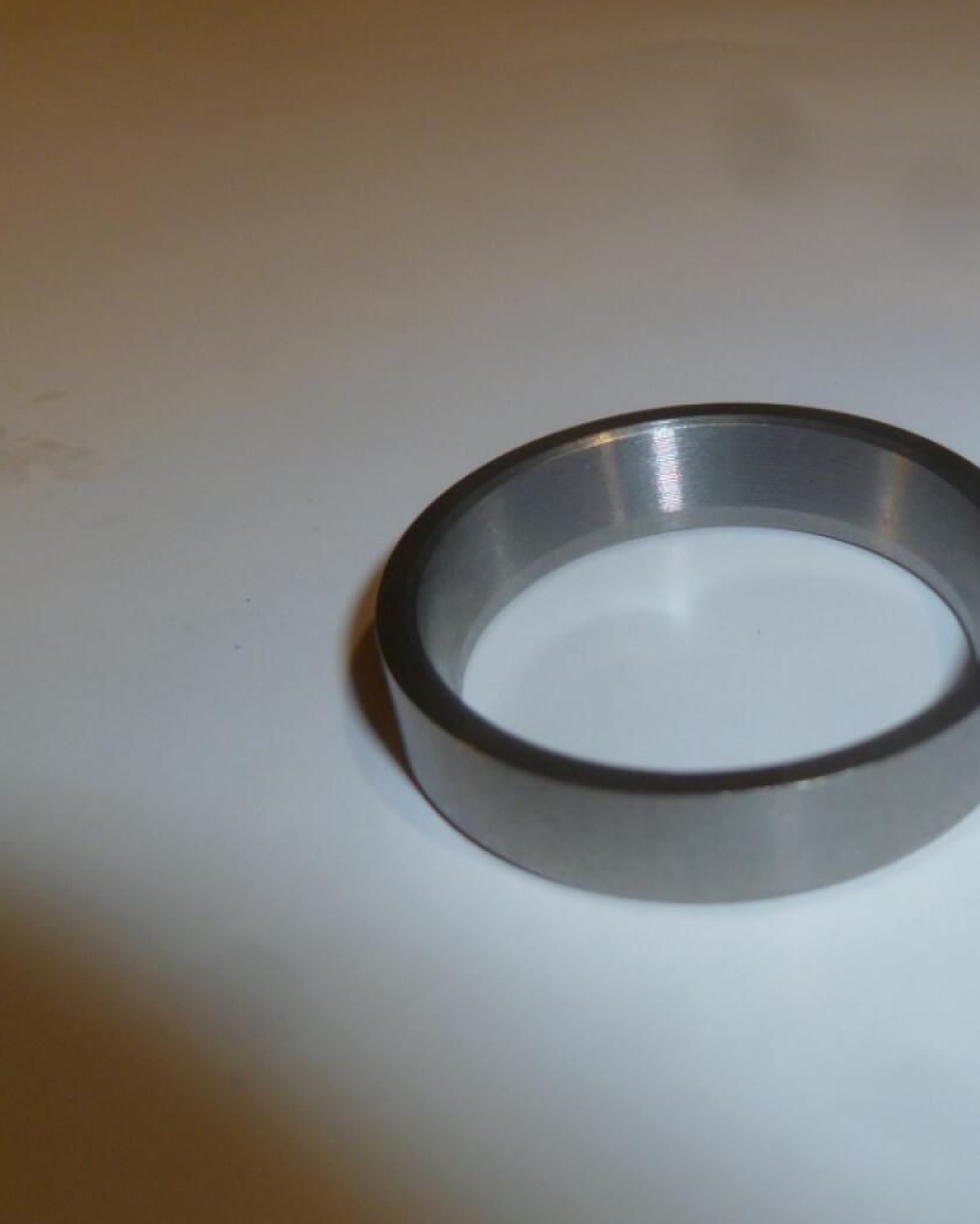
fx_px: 1522
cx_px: 798
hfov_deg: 34.5
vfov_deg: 43.8
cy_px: 616
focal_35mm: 42
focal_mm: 5
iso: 125
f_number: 3.3
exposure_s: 1/30
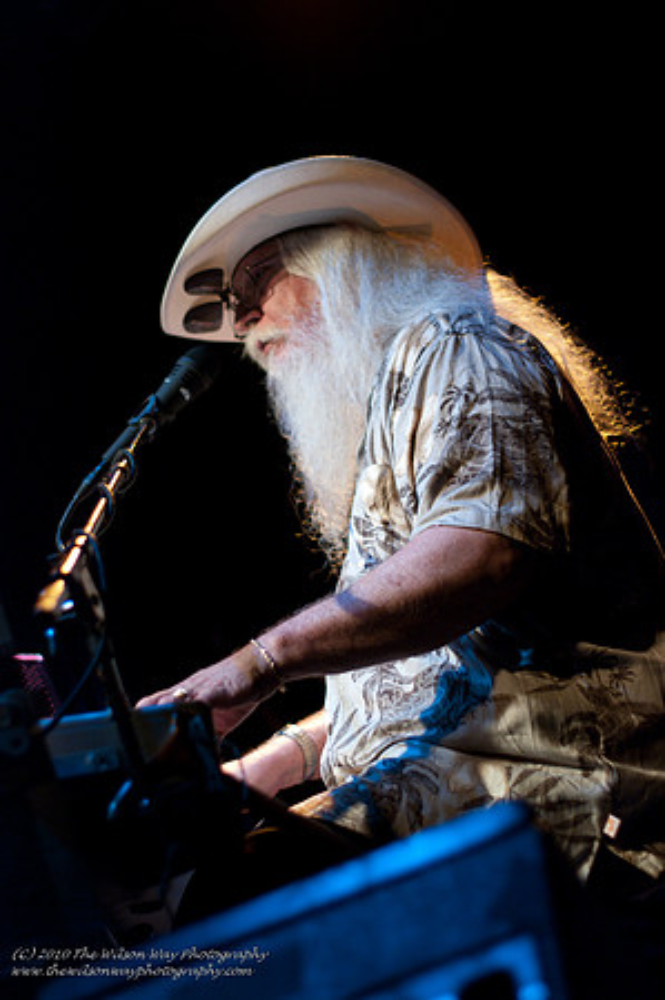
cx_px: 332
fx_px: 2083
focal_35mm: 75
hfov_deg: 18.1
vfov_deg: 27.0
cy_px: 500
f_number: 2
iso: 800
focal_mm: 50
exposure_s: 1/125
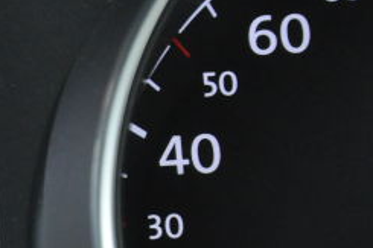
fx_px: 3758
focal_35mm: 363
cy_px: 210
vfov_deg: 3.8
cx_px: -248
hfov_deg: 5.6
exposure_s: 1/30
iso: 1600
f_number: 5
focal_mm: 58
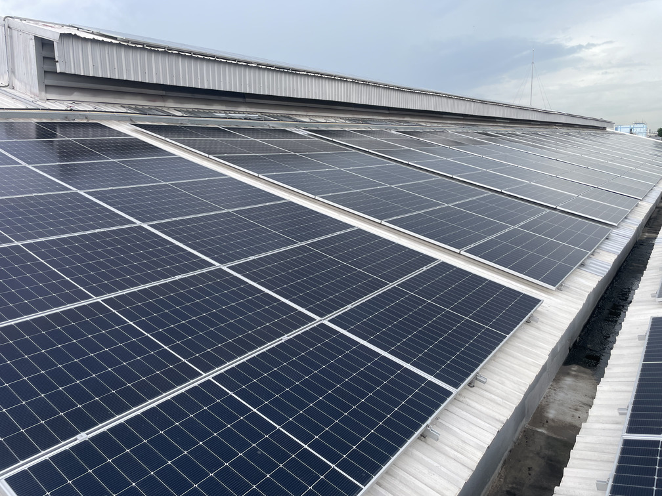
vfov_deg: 53.1
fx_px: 497
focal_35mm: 26
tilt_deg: -9.8
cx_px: 331
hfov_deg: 67.3
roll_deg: +1.4
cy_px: 248
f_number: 1.6
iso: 32
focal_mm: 4.2
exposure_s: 1/518
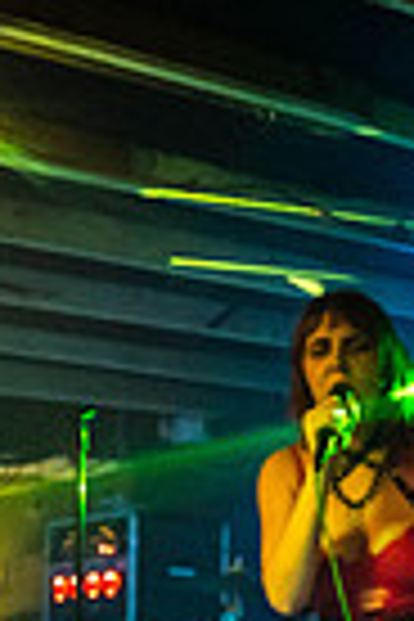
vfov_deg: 19.5
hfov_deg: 13.5
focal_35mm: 101
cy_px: 655
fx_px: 1742
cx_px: 346
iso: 3200
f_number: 2.8
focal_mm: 24
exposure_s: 1/250
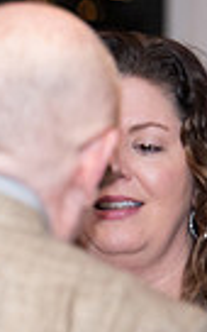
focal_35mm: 743
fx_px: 6707
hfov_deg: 1.8
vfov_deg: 2.8
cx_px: -486
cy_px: 245
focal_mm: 160
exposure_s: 1/200
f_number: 2.8
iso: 640
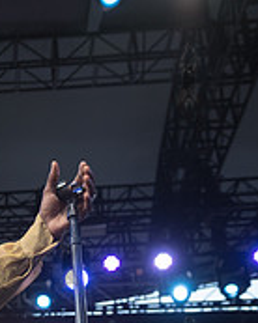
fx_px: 966
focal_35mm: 101
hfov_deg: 13.9
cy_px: 344
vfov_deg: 18.4
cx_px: -174
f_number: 4
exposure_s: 1/320
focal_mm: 32
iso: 640
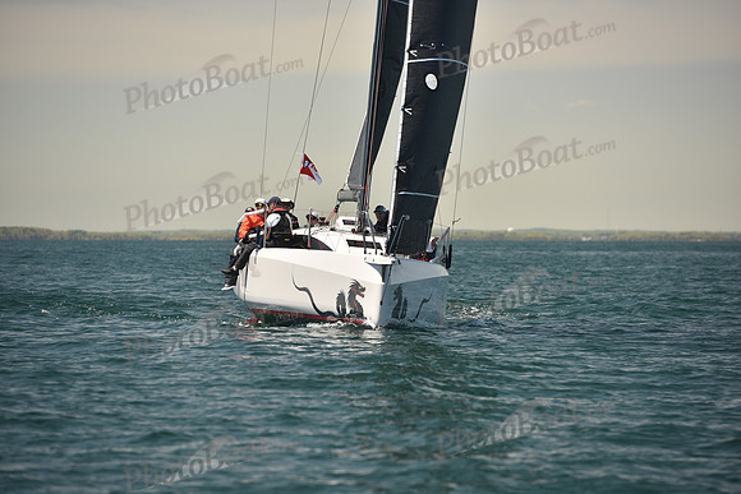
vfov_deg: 6.9
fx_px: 4117
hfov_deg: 10.3
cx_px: 370
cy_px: 247
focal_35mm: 200
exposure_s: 1/800
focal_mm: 200
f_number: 5
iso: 250
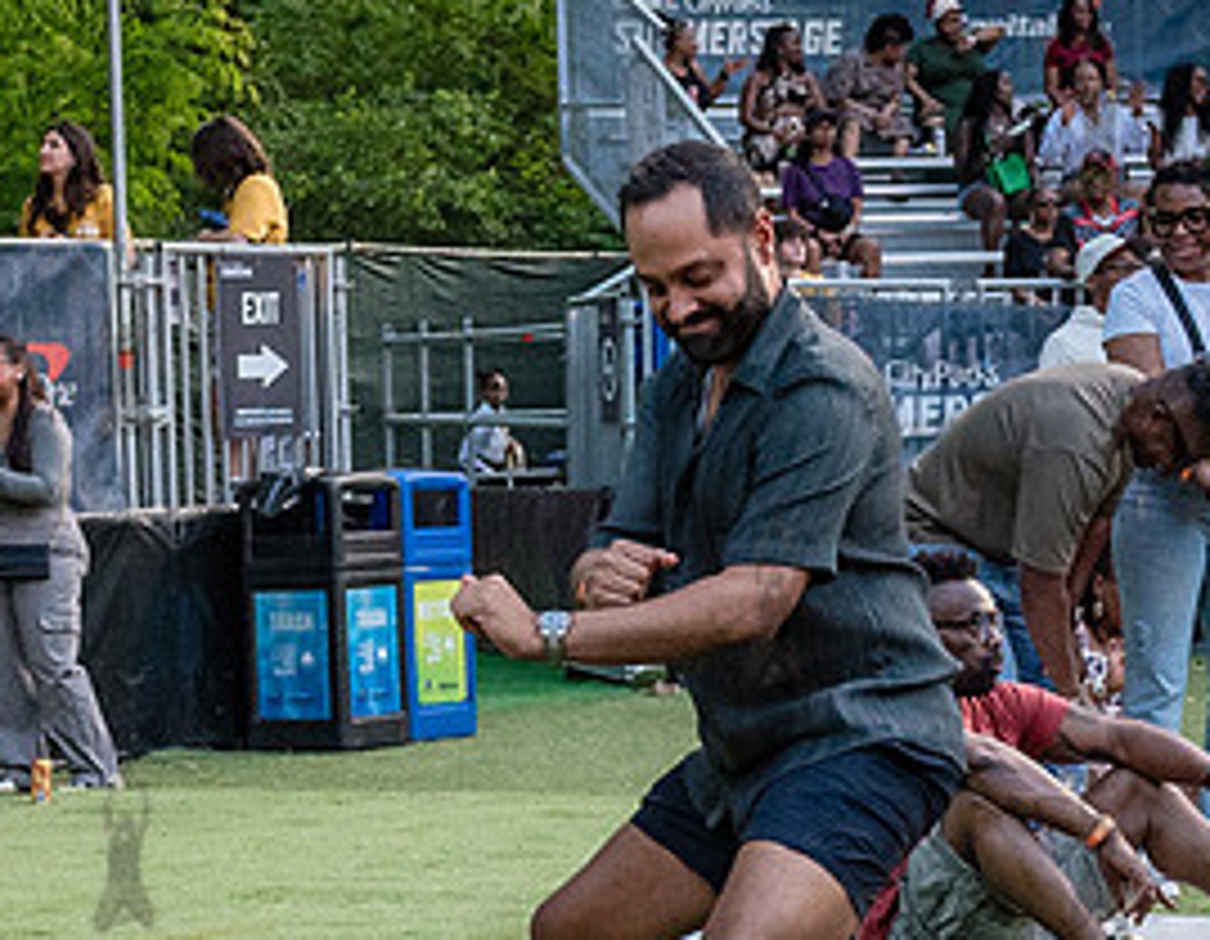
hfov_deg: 16.2
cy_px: 681
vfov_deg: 12.6
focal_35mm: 120
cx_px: 593
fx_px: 4249
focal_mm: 28
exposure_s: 1/500
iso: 1000
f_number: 3.5
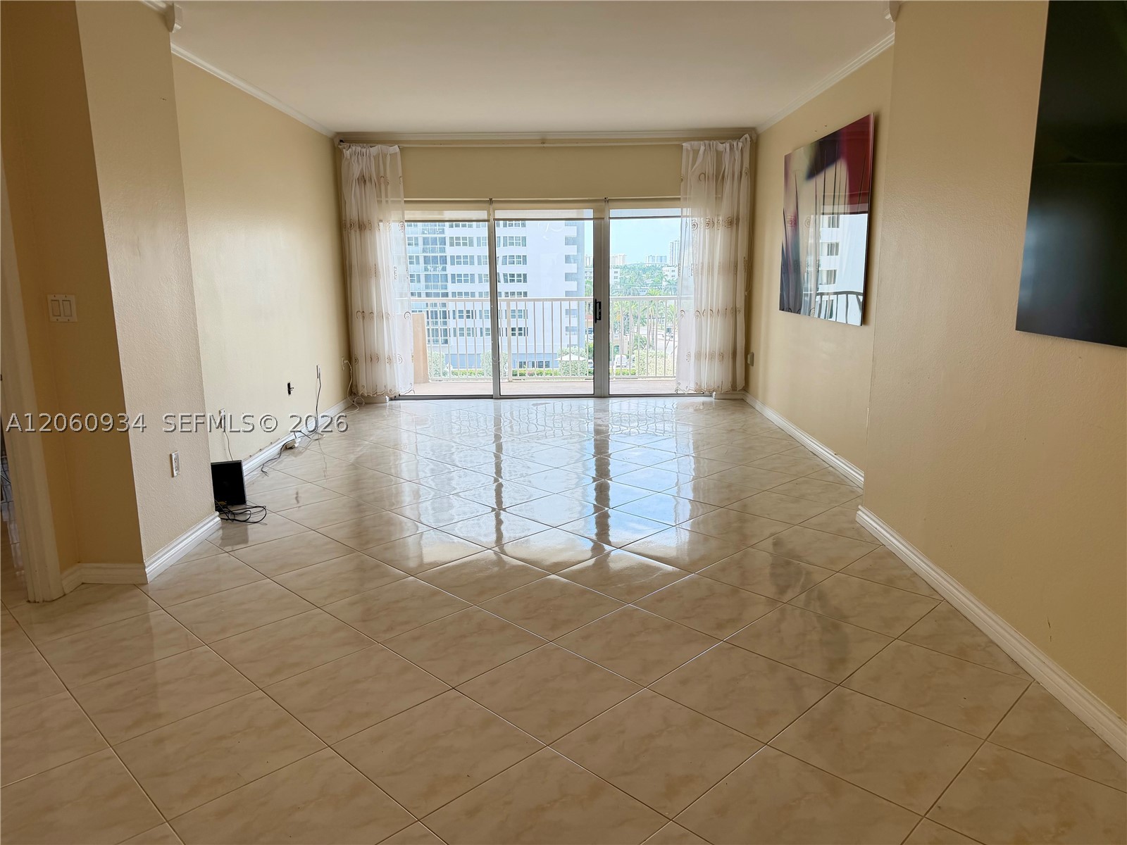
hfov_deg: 71.6
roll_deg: +0.7
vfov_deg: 56.8
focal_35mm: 24
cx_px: 564
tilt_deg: -11.7
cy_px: 422
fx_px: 781
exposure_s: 1/440
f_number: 1.78
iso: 80
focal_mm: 6.76
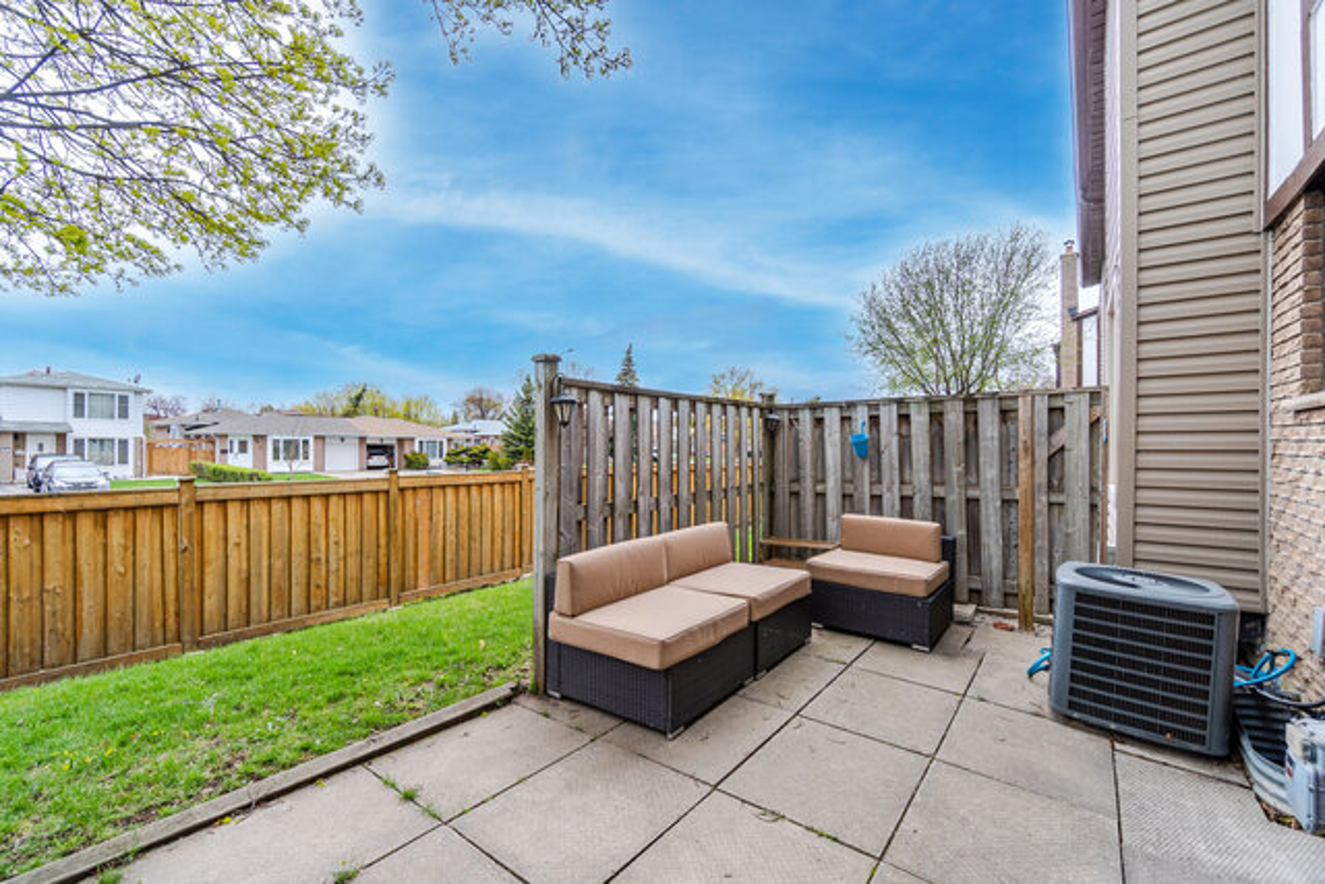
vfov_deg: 77.4
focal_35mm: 15
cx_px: 662
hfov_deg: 100.4
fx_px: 552
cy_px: 442
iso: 100
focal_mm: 10
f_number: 7.1
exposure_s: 1/125
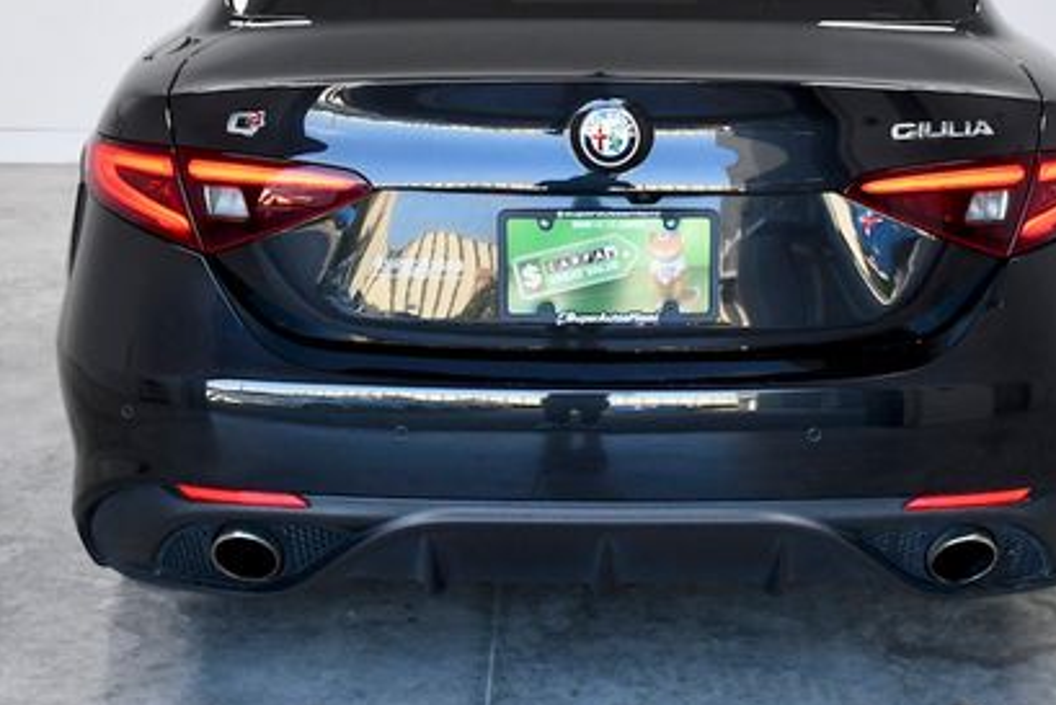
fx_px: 1790
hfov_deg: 32.8
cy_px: 236
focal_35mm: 61
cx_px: 614
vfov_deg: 22.2
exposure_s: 1/250
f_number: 8
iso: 2500
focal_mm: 26
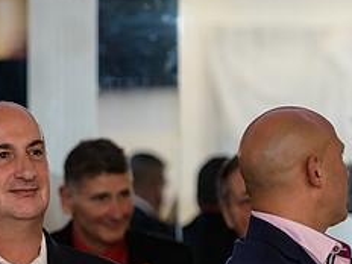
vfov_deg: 5.1
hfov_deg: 6.8
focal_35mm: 289
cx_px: 17
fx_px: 2939
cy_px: 200
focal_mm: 120
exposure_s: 1/125
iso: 1000
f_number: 3.2
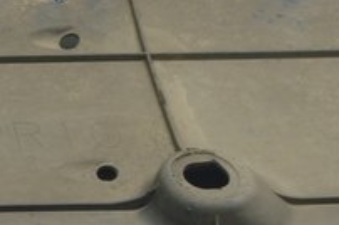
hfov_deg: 12.9
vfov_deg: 9.9
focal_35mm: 137
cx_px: -349
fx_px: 1288
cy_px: -23
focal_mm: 18
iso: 400
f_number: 5.6
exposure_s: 1/20
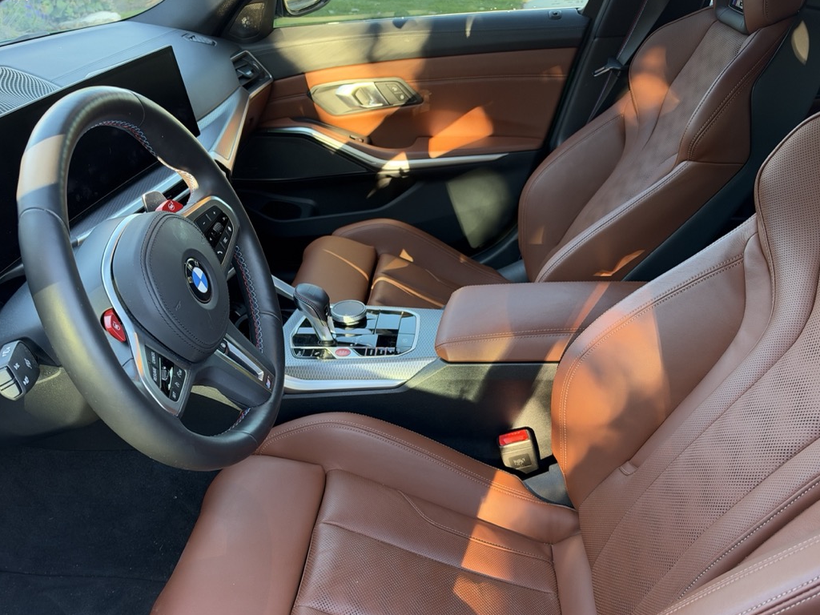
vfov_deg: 46.6
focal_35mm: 30
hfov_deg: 59.9
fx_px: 711
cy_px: 356
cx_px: 377
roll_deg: +4.1
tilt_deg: -31.4
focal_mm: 6.93
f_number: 1.8
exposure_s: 1/121
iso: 320
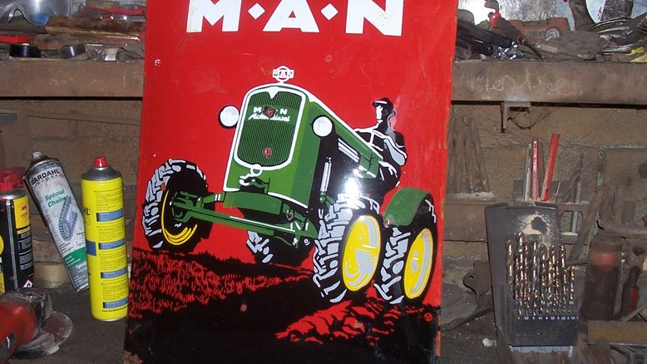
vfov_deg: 24.4
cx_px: 271
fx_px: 841
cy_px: 185
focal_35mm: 49
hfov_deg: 42.0
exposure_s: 1/60
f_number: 2.8
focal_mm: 6
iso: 80
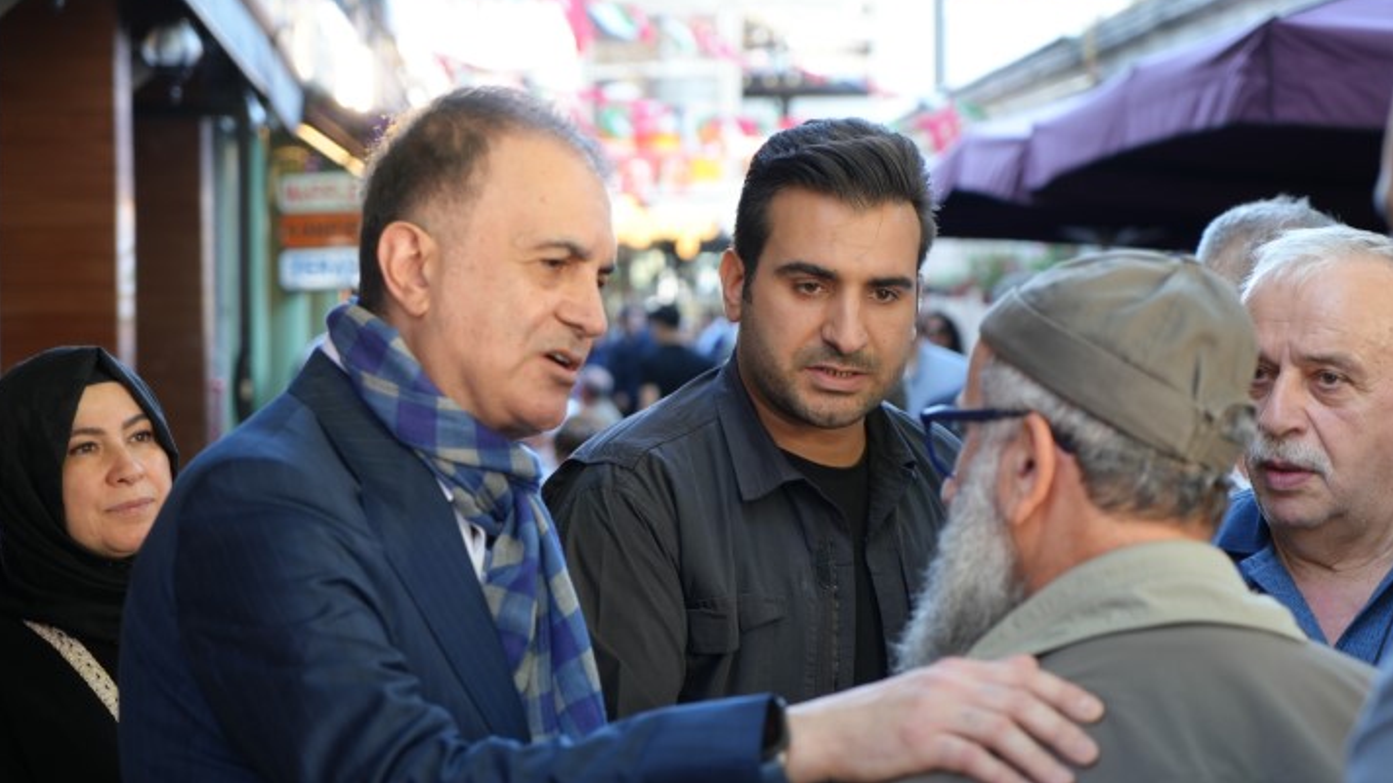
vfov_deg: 16.3
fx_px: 2733
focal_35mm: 74
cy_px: 379
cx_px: 696
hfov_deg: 28.6
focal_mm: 70
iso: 500
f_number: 4
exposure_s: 1/160
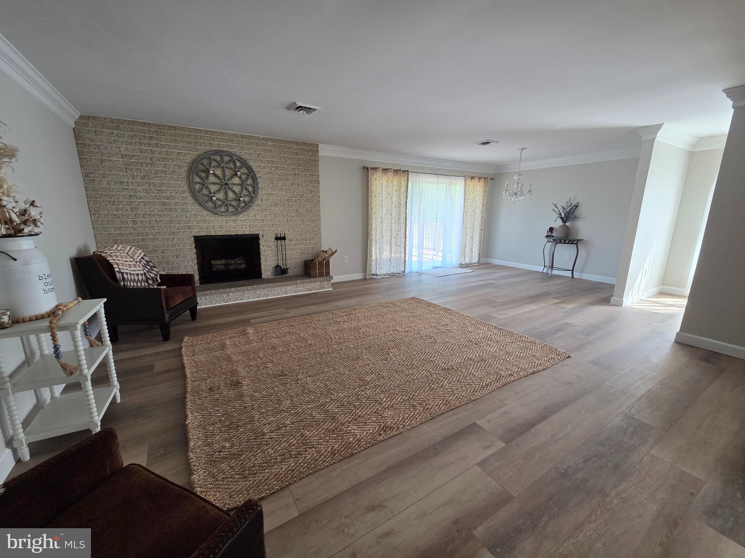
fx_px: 280
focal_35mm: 13
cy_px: 279
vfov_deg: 89.9
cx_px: 372
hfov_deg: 106.2
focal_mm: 2.2
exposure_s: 1/120
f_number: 2.2
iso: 200
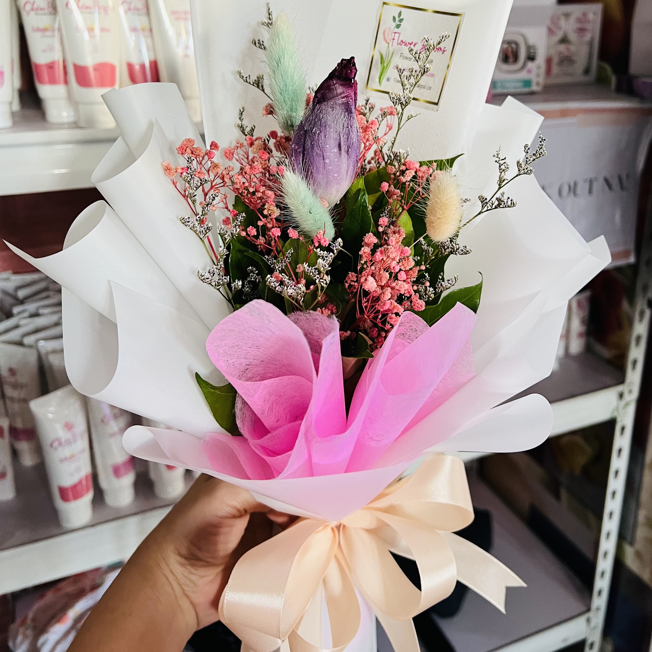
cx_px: 329
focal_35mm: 31
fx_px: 661
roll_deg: +0.8
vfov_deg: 51.9
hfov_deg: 52.5
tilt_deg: -16.1
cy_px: 239
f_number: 1.5
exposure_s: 1/60
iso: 160
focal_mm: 5.7
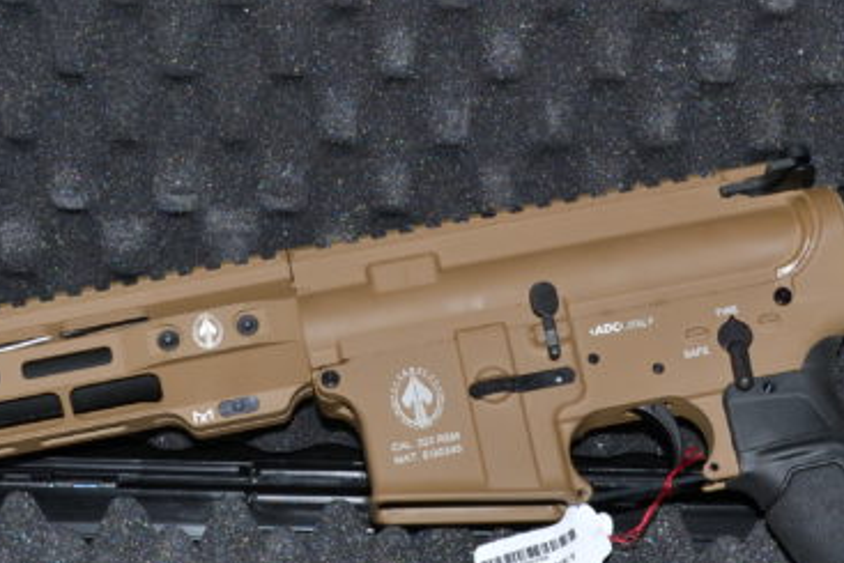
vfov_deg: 14.8
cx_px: 331
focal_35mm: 92
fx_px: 2158
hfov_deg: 22.1
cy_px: 390
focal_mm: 22
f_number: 7.1
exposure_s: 1/60
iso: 100
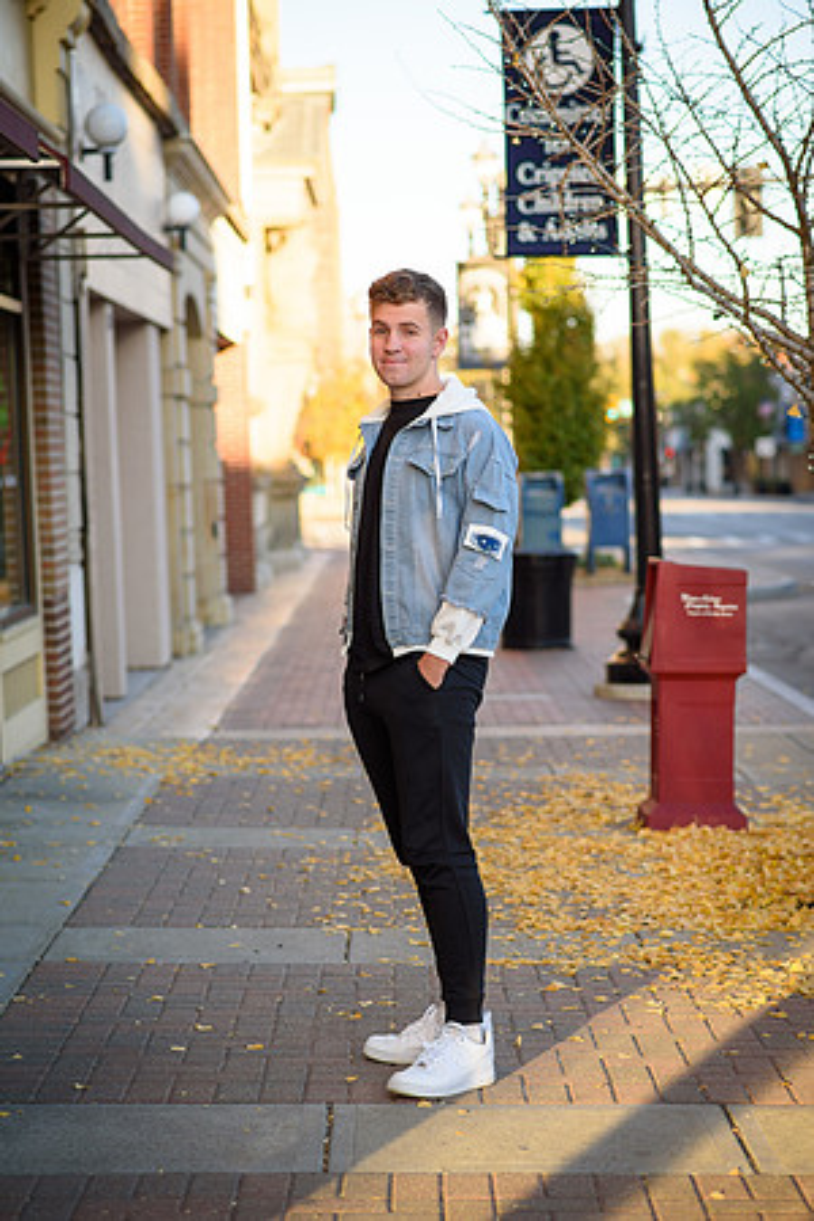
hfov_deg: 16.1
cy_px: 610
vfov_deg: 23.9
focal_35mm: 85
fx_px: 2883
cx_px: 407
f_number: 2.8
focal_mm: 85
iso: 100
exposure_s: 1/800
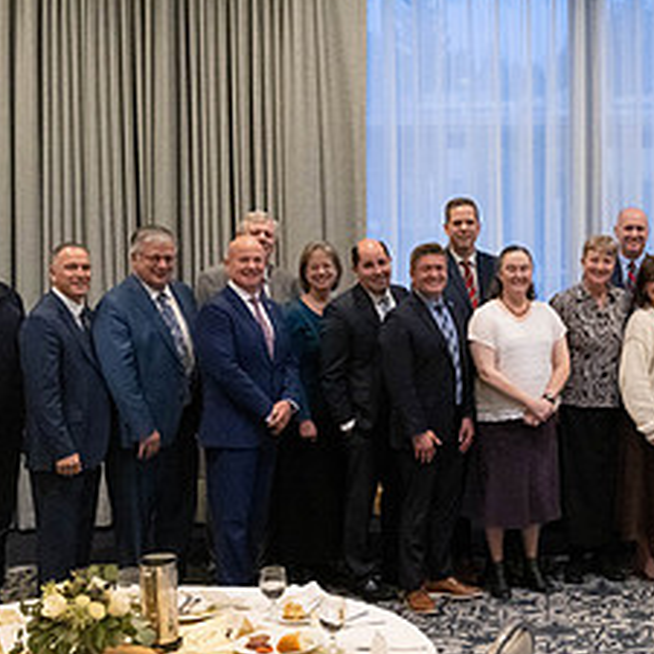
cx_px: 694
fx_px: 1518
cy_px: 262
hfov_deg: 23.1
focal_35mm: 71
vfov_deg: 24.3
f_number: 9
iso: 6400
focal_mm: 30
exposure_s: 1/100
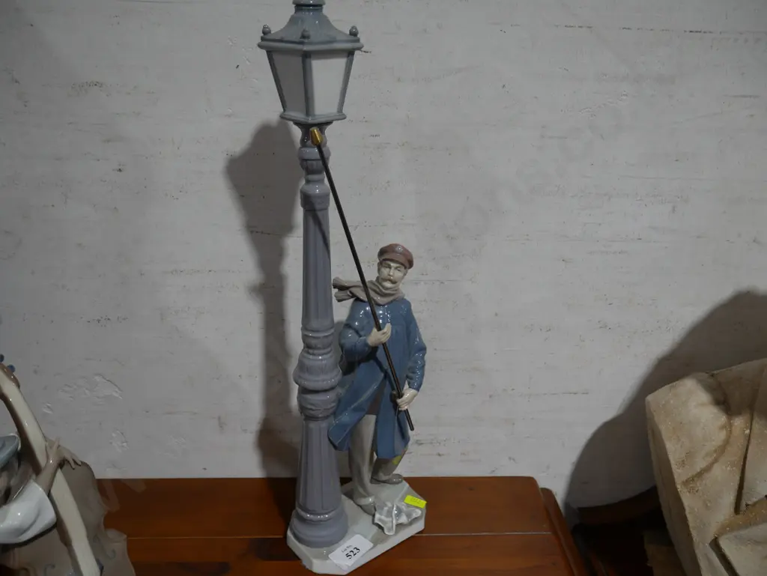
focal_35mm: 30
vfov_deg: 46.8
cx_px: 384
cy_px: 288
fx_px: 665
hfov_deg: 59.9
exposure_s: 1/80
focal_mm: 15
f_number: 3.6
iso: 200
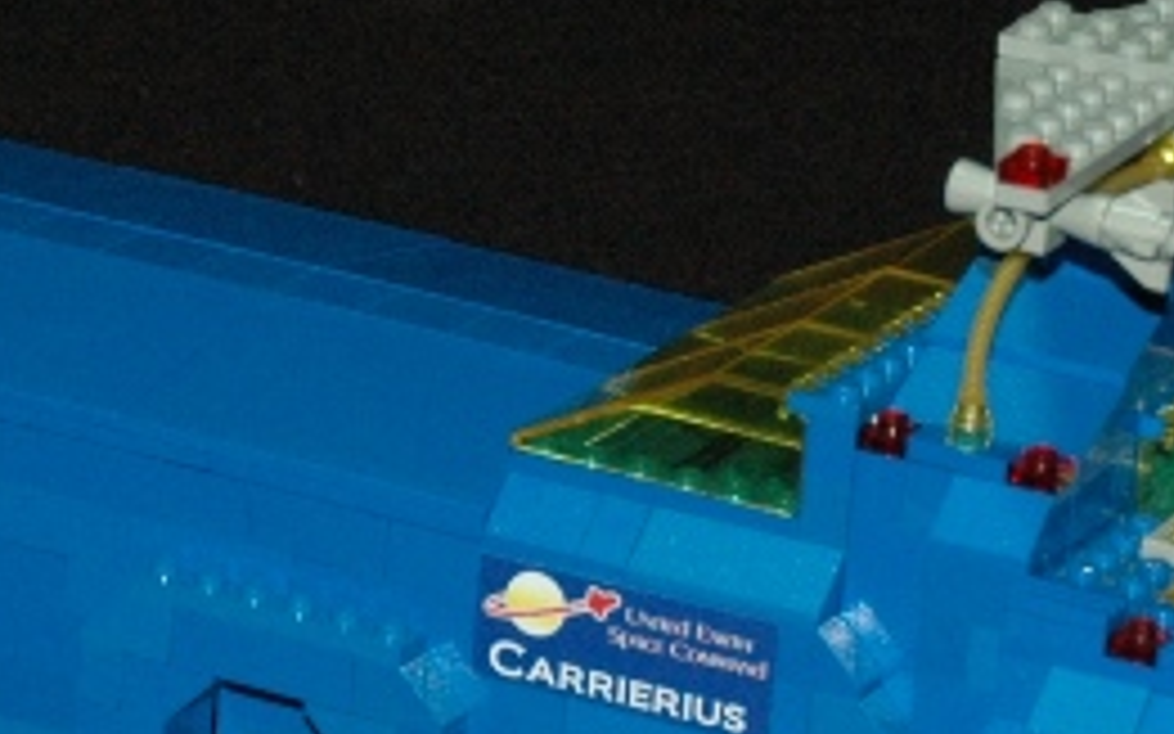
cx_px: 517
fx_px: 6718
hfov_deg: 10.0
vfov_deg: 6.2
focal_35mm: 210
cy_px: 718
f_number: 4.2
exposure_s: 1/60
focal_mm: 35
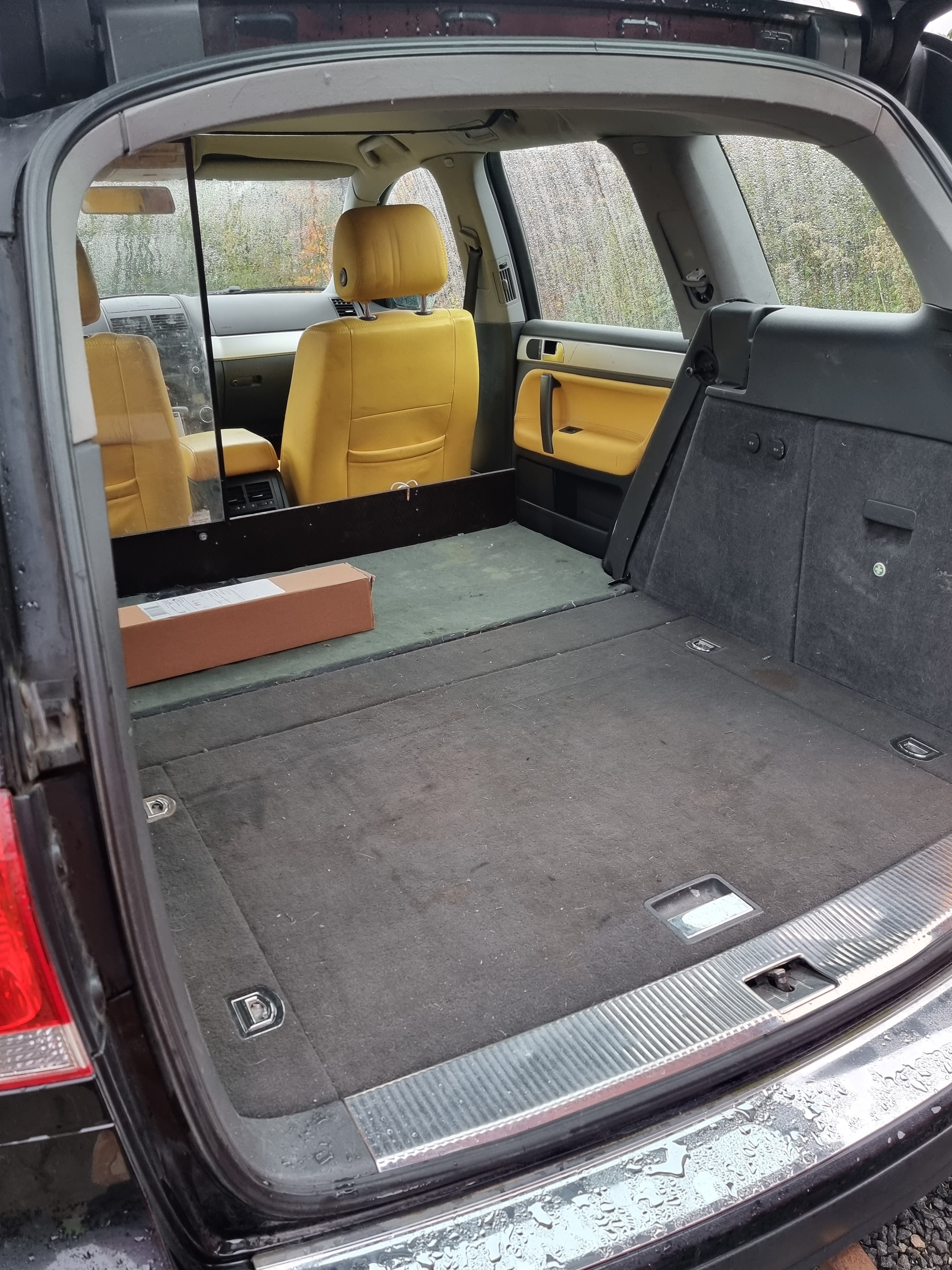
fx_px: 990
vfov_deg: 65.2
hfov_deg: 51.3
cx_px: 488
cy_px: 698
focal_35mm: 27
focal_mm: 6.7
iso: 125
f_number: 1.8
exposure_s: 1/100
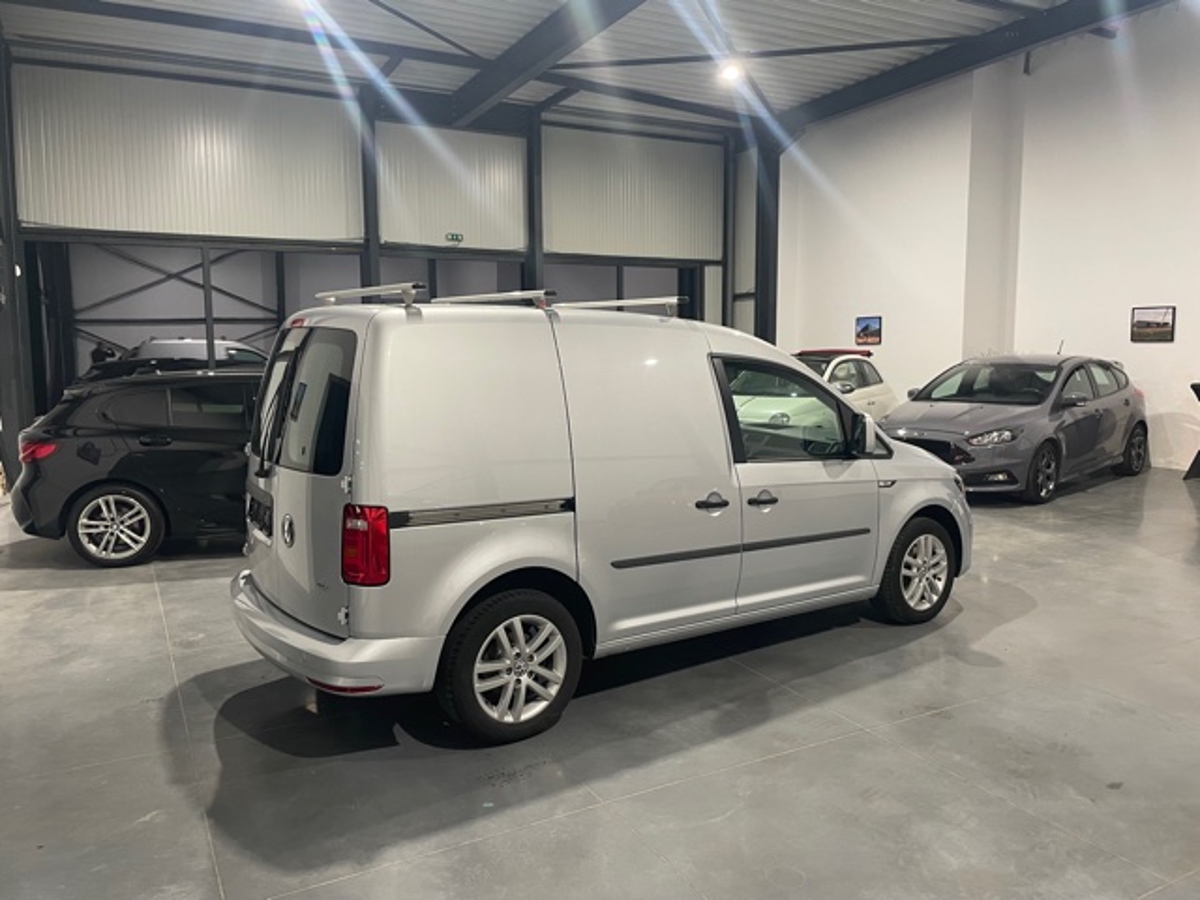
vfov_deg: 53.1
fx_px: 901
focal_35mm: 26
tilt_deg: -6.7
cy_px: 450
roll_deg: +0.4
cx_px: 600
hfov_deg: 67.3
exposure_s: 1/50
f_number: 1.6
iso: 100
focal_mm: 4.2
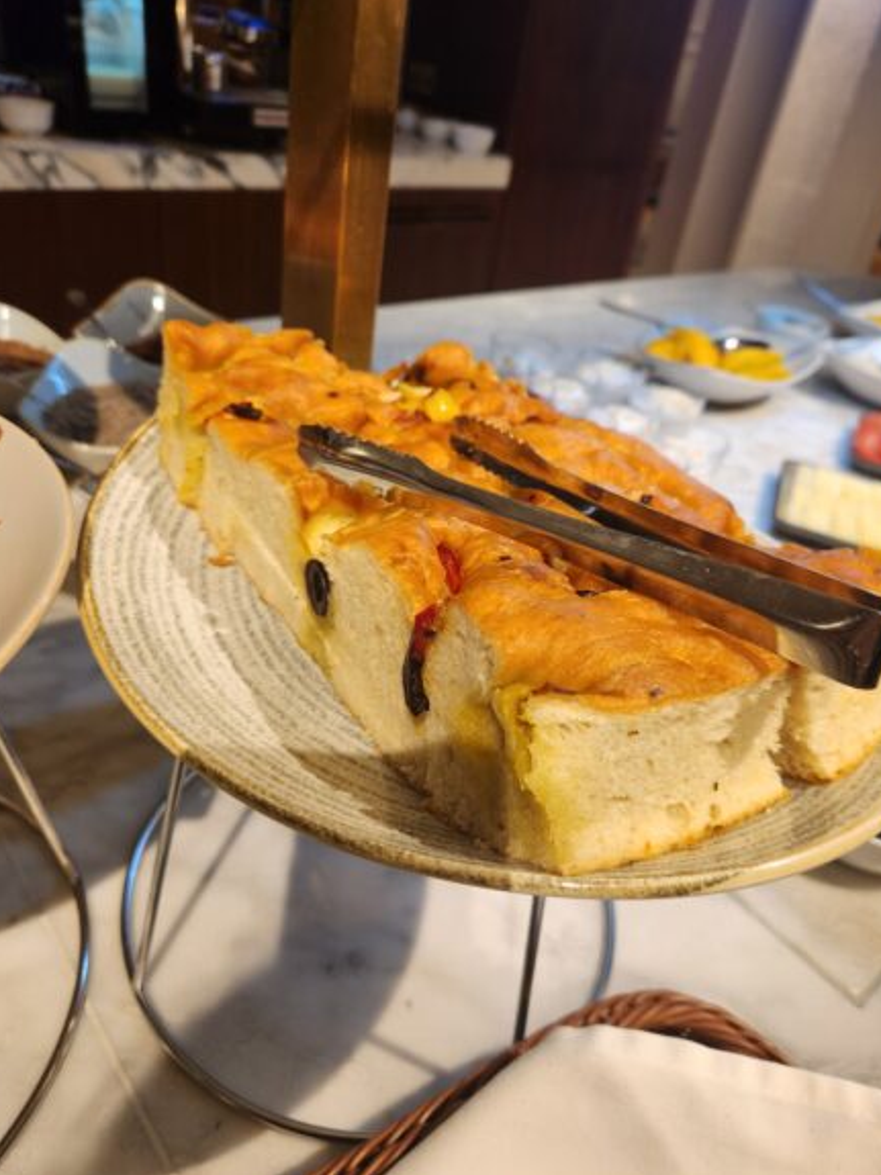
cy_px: 574
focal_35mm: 24
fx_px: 815
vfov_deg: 71.6
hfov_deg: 56.8
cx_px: 450
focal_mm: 5.4
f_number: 1.8
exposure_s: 1/100
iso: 64
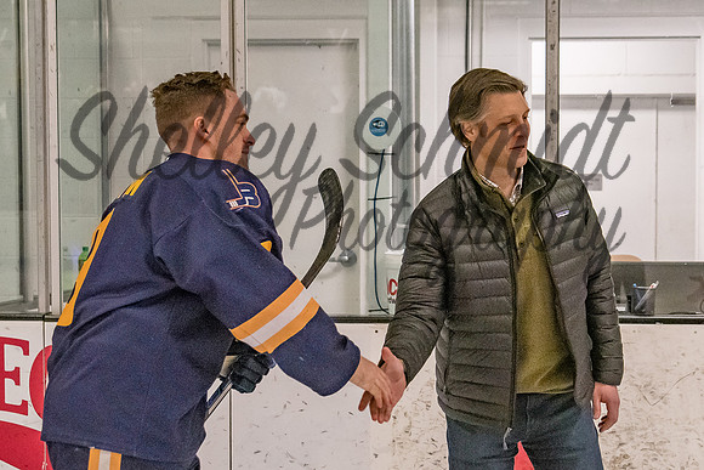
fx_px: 1836
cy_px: 290
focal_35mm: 94
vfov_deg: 14.6
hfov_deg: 21.7
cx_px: 446
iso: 2500
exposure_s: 1/250
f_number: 4.5
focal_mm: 48
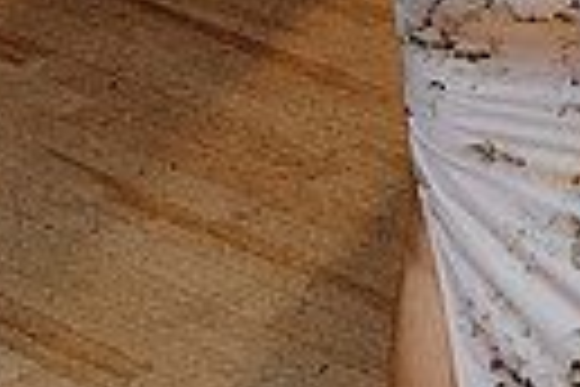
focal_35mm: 162
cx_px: 661
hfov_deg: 12.4
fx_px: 2610
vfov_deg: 8.1
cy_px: -394
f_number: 3.5
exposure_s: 1/200
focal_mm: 24
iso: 2500
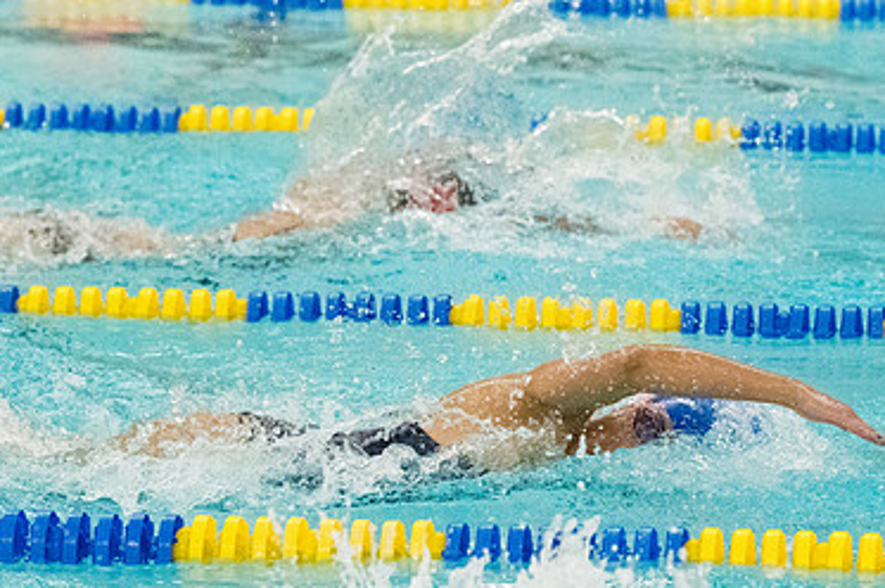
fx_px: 8596
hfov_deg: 5.9
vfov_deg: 3.9
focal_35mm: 350
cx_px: 577
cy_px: 453
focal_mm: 150
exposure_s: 1/1250
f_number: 4.5
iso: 8000
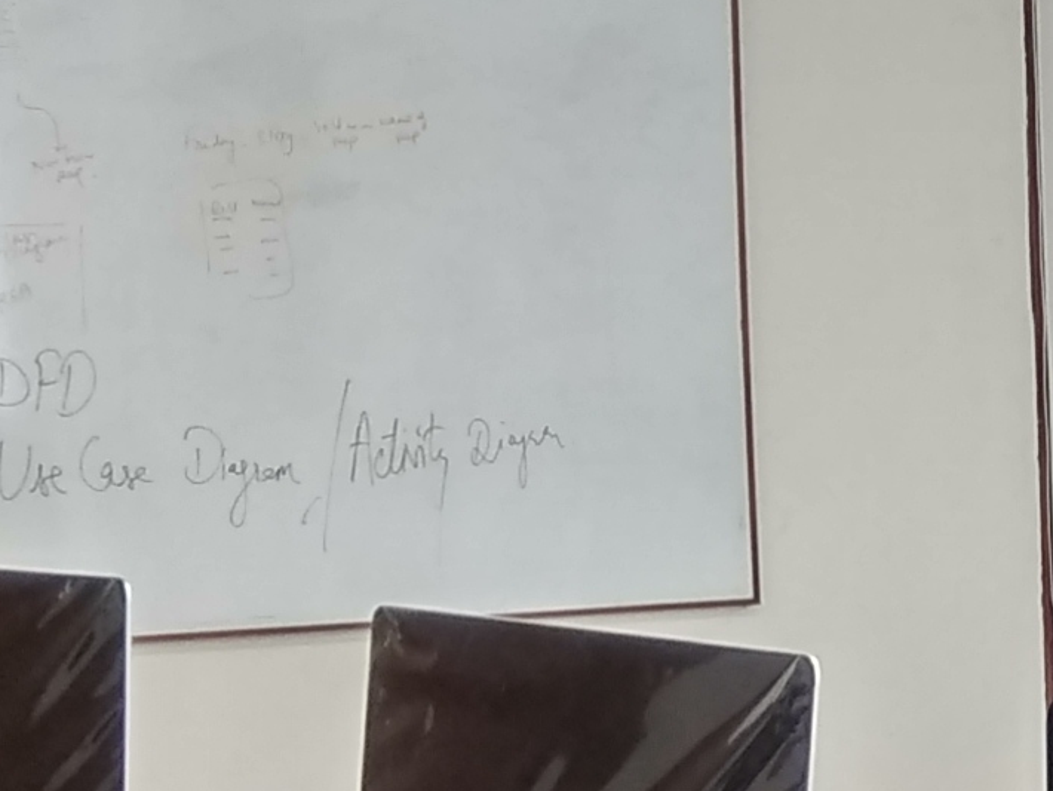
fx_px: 3743
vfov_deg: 11.9
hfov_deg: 14.3
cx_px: 1841
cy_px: 785
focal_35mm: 123
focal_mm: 3.57
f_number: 2
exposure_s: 1/33
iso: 200
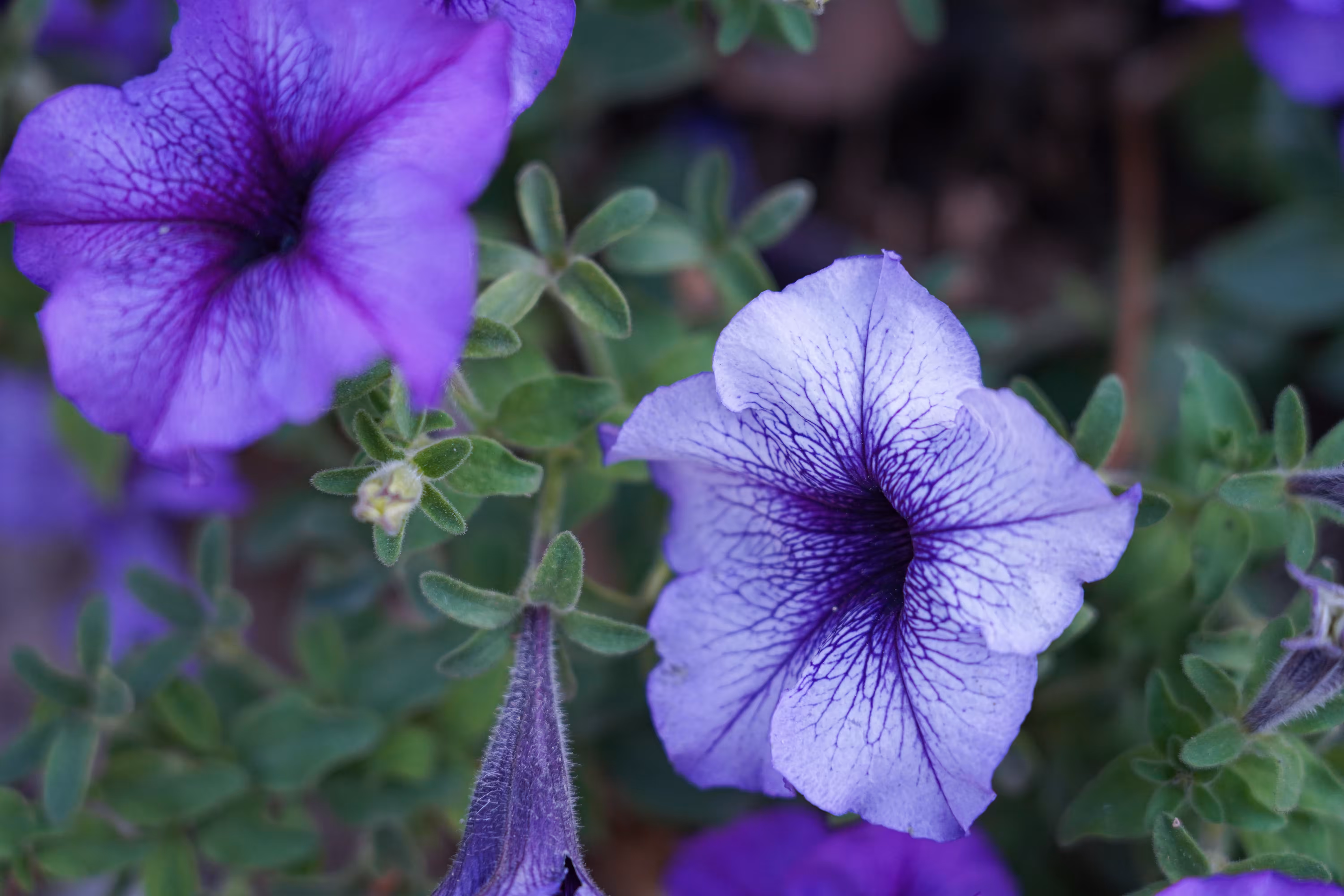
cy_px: 448
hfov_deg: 19.5
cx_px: 672
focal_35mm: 105
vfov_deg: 13.0
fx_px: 3920
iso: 1000
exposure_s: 1/500
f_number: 4
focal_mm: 105
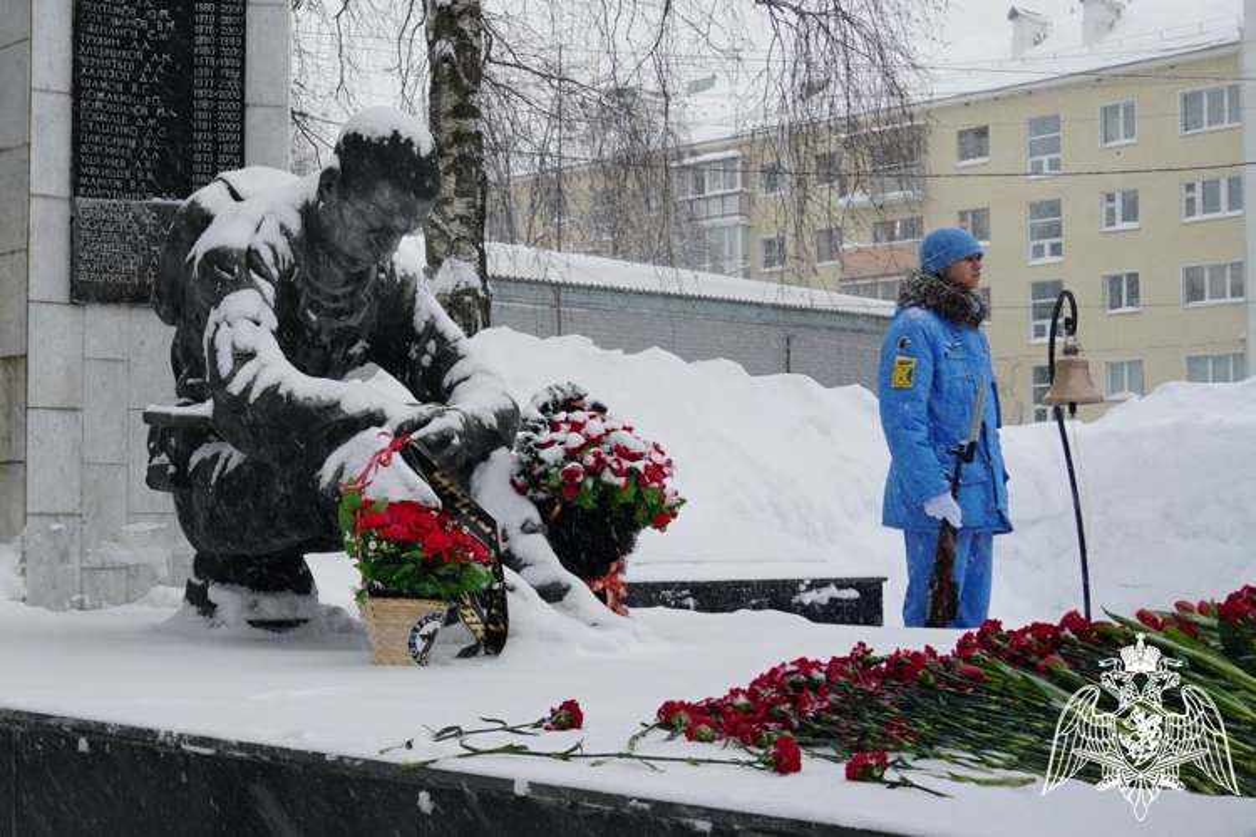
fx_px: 1151
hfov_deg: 57.2
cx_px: 628
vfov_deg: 40.0
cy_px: 418
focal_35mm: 33
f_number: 5
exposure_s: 1/100
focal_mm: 22
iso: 100
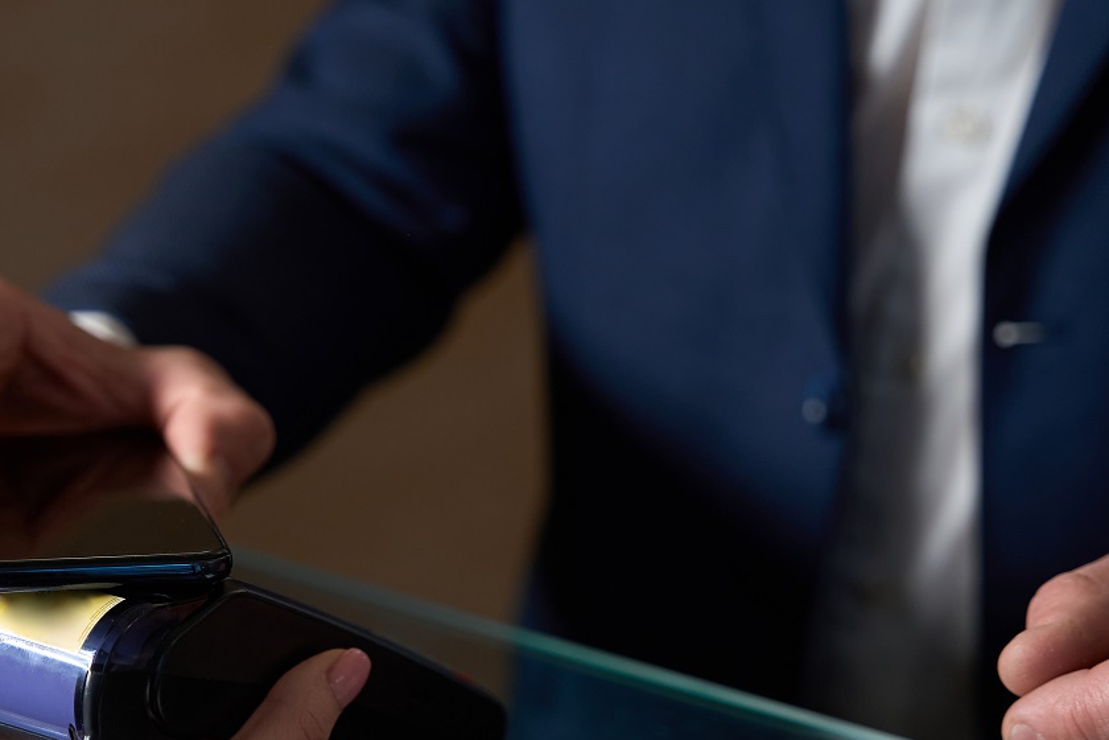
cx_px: 304
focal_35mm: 101
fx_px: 3097
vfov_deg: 13.6
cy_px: 556
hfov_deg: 20.2
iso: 800
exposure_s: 1/250
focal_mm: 56.3
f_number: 2.8
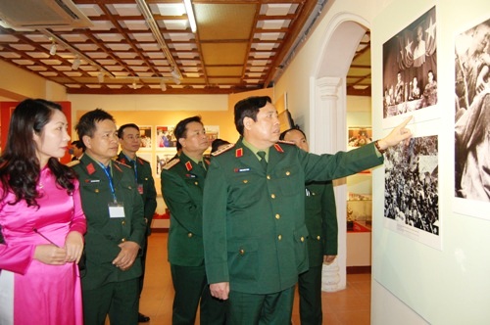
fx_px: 367
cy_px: 162
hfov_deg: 67.4
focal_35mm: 27
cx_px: 245
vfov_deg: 47.8
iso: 800
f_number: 4
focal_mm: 18
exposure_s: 1/60
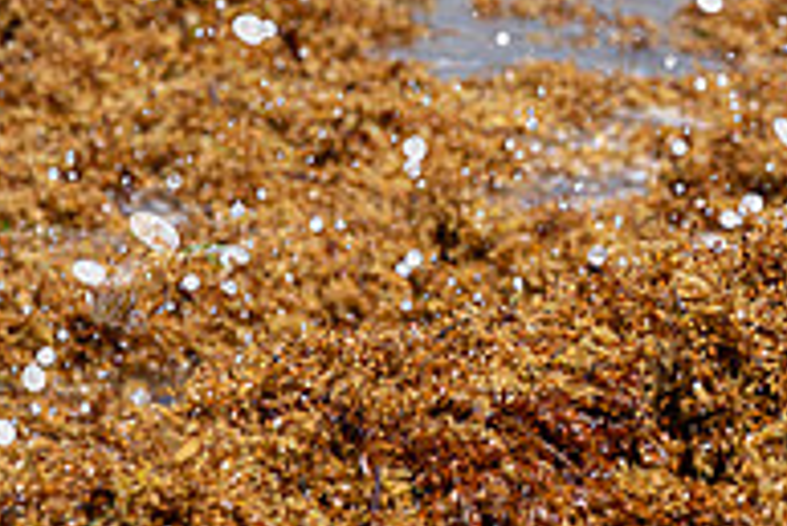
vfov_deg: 2.2
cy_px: -137
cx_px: 632
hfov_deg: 3.2
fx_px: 13957
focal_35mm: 638
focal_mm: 212
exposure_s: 1/1250
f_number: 10
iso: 640
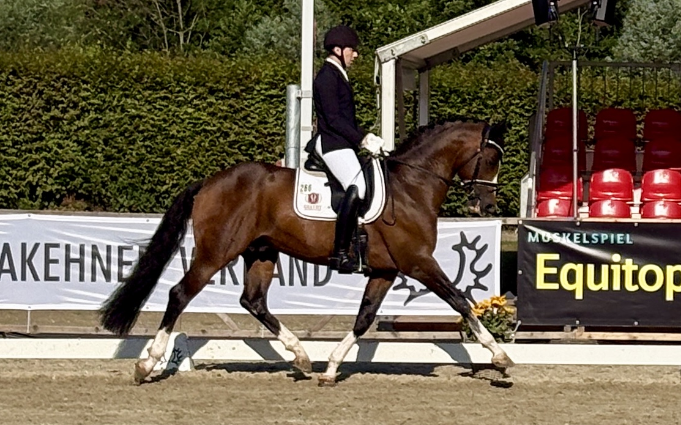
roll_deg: -0.7
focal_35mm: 59
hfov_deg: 34.5
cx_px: 322
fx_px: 1095
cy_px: 154
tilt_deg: +2.0
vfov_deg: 21.9
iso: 25
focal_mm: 5.96
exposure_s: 1/4630
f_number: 1.6
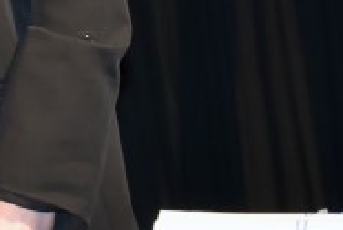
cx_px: -376
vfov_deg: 3.7
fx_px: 3499
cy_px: -225
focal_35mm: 367
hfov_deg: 5.5
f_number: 4.8
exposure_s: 1/60
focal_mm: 45
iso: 800
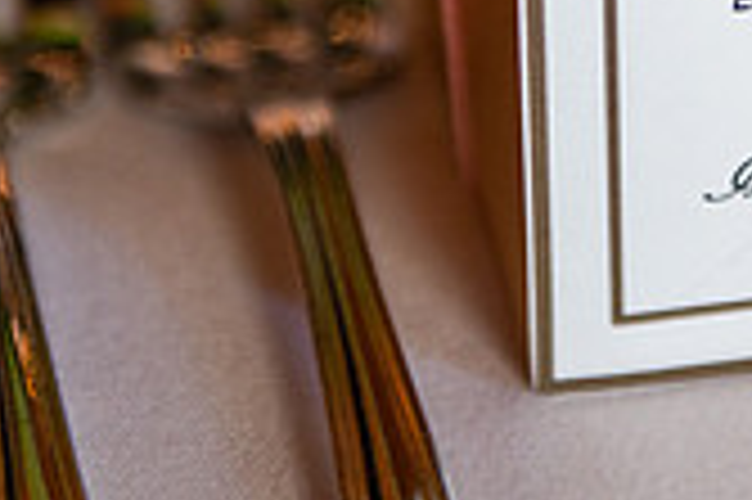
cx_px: 802
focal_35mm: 243
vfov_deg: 5.6
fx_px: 5071
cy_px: -209
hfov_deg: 8.4
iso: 400
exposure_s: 1/125
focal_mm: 70
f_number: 2.8
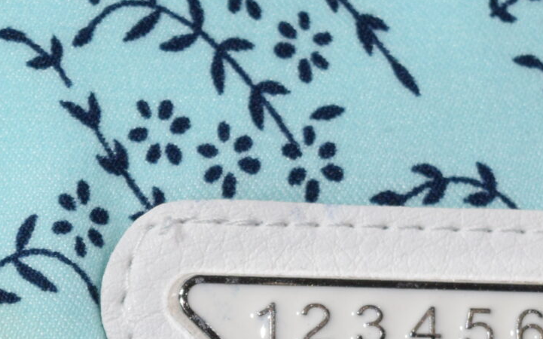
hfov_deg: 7.0
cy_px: 411
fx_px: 4420
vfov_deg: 4.4
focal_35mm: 299
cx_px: 200
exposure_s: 1/200
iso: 800
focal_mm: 55
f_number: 9
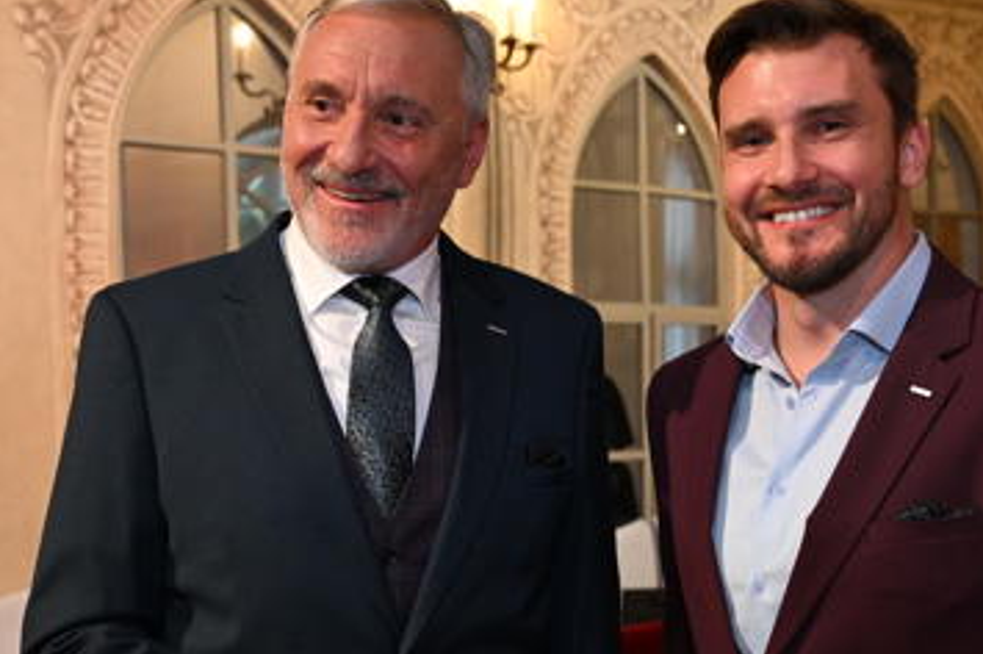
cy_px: 471
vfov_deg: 18.8
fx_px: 1964
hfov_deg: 28.1
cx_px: 532
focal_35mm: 72
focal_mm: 37
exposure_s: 1/250
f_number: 5
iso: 1600
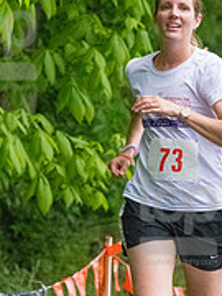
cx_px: 178
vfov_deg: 3.2
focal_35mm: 614
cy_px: 220
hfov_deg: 2.4
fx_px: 5250
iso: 6400
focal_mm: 170
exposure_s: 1/1250
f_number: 5.6
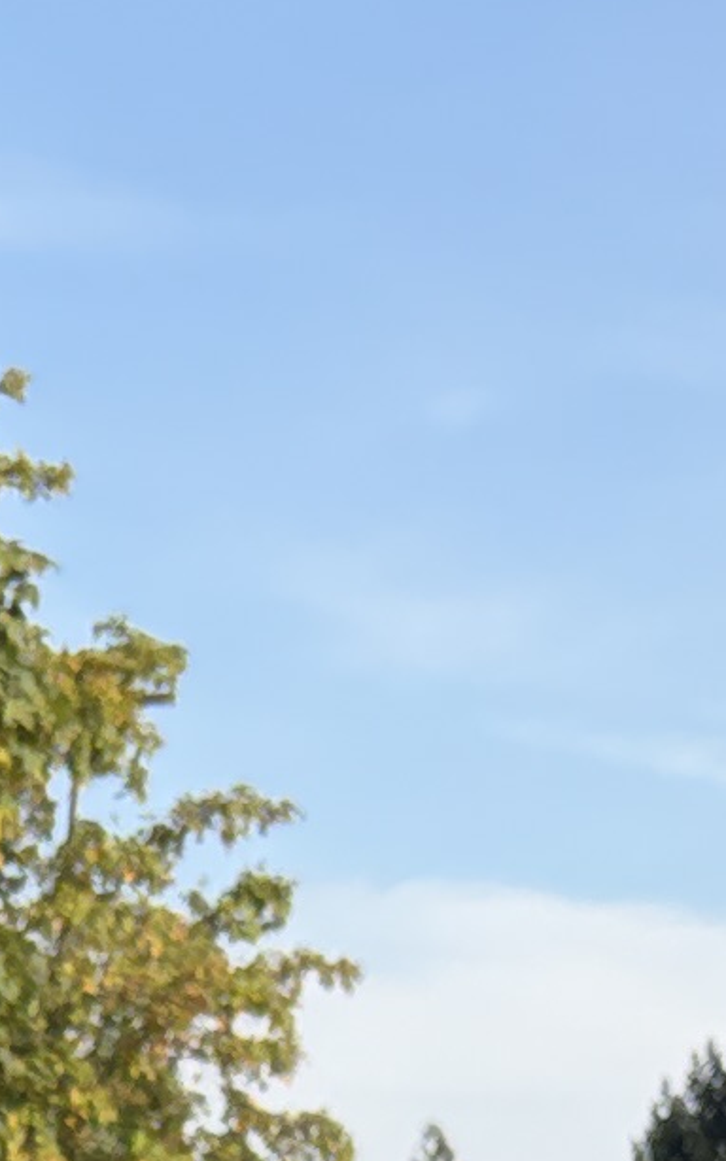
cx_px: -588
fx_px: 5727
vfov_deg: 10.1
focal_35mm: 181
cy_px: 2785
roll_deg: -1.7
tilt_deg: -10.1
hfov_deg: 7.1
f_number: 1.6
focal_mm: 5.96
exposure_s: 1/850
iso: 50
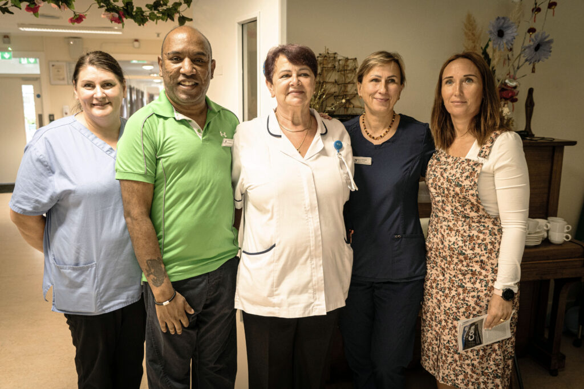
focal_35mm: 31
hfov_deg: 60.3
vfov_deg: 42.3
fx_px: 503
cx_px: 292
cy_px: 194
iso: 1600
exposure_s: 1/160
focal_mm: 31
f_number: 4
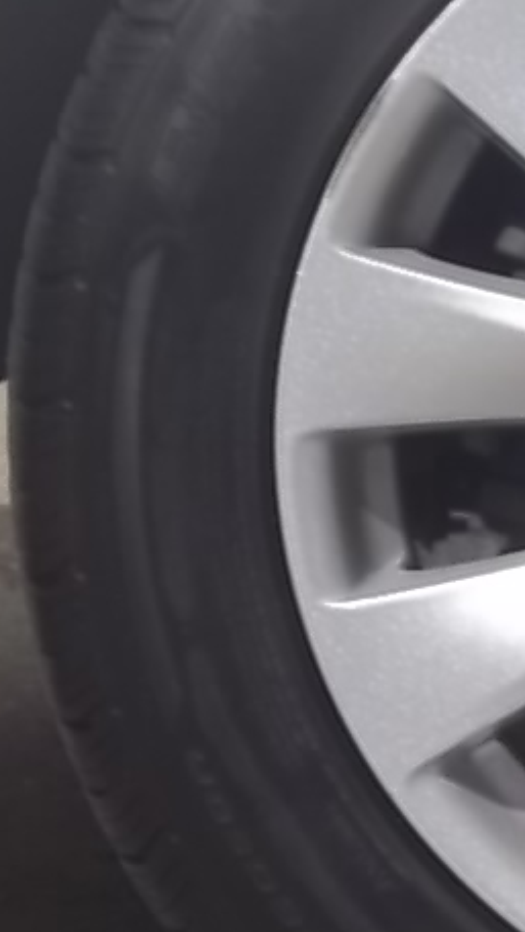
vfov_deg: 7.9
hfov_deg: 4.4
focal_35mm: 272
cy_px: 390
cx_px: 874
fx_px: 6722
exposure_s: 1/200
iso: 64
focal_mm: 15.99
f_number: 9.9
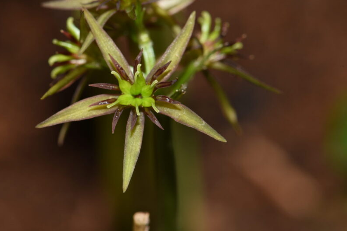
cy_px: 109
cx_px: 143
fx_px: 1311
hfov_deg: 15.1
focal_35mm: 136
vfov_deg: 10.1
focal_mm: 105
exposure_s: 1/60
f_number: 20
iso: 200
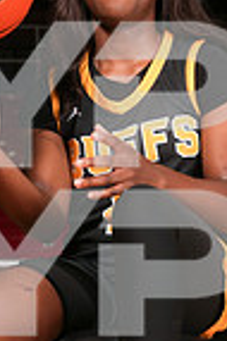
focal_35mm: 161
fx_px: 1526
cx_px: 72
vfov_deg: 12.7
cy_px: 265
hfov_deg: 8.5
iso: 250
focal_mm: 51
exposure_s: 1/200
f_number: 6.3
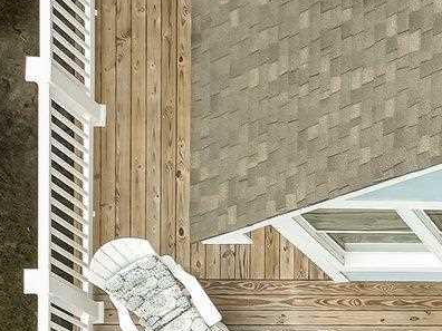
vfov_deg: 10.7
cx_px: 853
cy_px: 715
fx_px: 1583
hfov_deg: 13.8
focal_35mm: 124
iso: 100
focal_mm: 12.29
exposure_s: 1/2000
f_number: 2.8
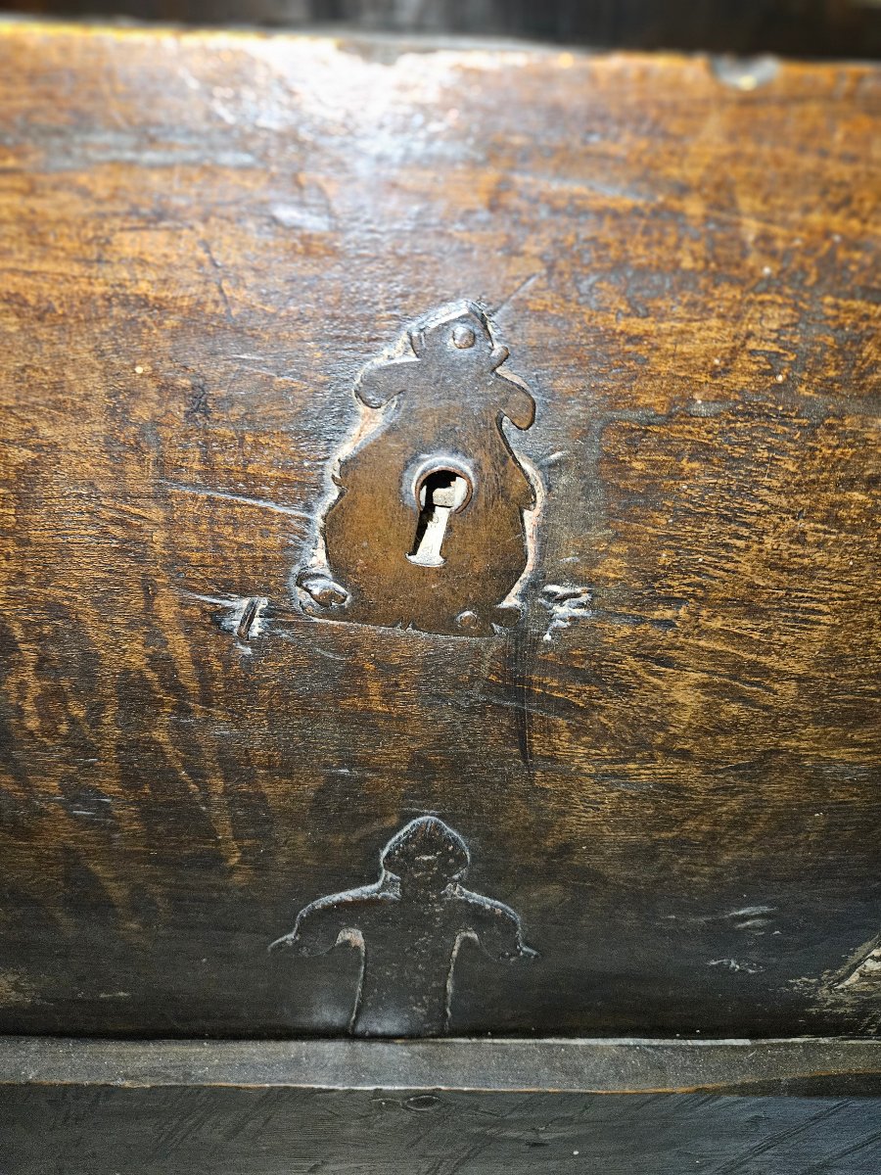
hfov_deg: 58.9
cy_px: 588
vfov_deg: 73.9
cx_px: 440
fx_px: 780
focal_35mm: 23
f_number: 1.8
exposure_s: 1/33.3
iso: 640
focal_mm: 5.4
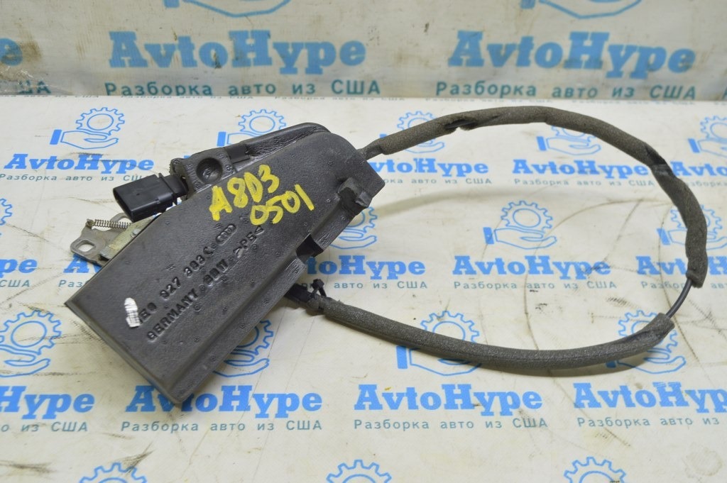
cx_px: 364
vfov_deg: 34.2
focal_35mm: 39
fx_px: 787
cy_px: 242
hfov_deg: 49.6
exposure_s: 1/20
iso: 400
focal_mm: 26
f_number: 5.6
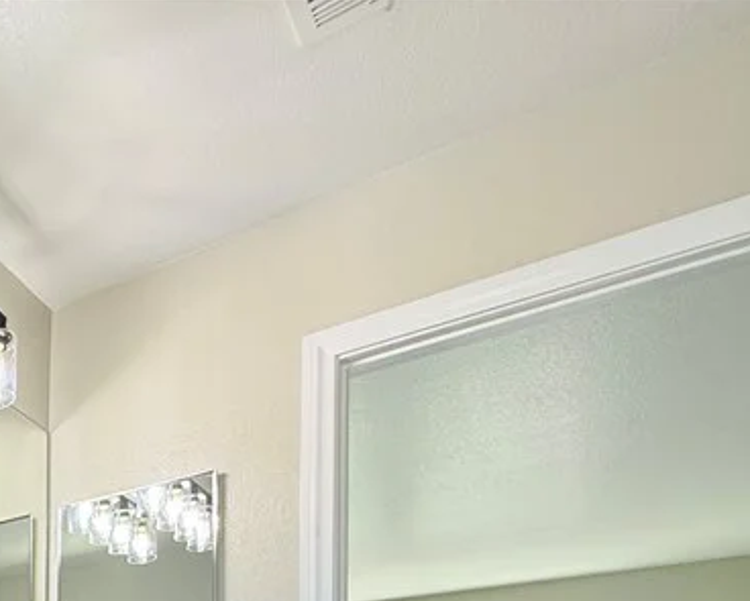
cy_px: 778
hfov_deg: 34.4
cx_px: -218
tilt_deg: +2.2
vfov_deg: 30.8
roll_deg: -1.5
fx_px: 844
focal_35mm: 38
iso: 100
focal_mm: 2.22
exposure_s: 1/120
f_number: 2.2
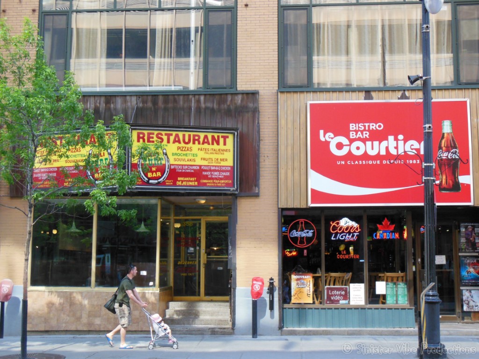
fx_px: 692
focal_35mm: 50
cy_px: 180
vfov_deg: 29.1
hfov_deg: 38.2
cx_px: 240
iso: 400
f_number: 4
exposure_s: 1/200
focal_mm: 8.9
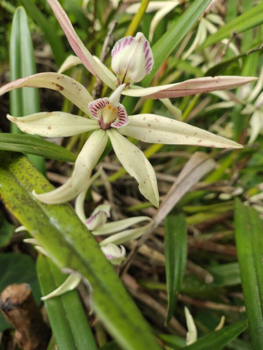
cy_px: 175
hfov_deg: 54.9
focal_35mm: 25
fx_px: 253
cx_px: 132
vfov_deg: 69.4
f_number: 1.7
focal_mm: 4.71
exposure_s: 1/233
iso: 143
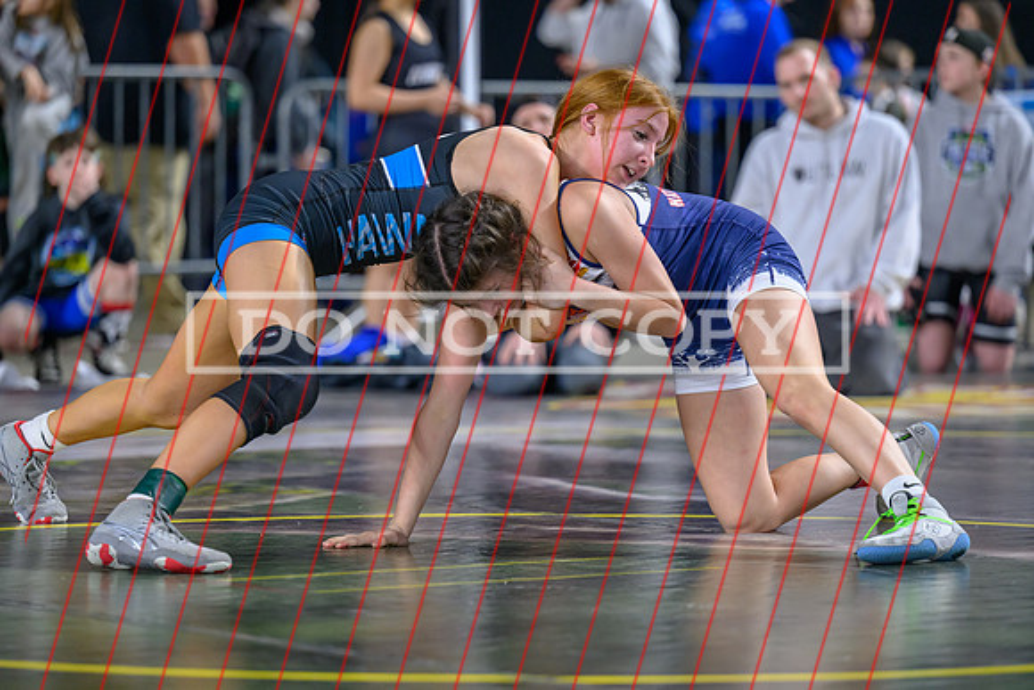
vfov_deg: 8.7
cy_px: 347
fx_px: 4548
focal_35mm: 158
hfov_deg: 13.0
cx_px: 544
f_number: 2.8
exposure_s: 1/800
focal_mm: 140
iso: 3200
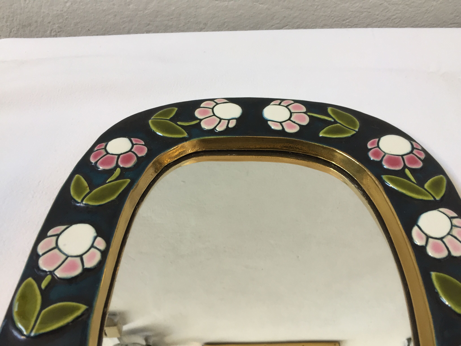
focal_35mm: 29
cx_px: 230
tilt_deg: -47.7
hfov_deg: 61.7
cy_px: 173
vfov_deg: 48.2
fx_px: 386
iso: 80
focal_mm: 4.15
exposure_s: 1/33
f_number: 2.2
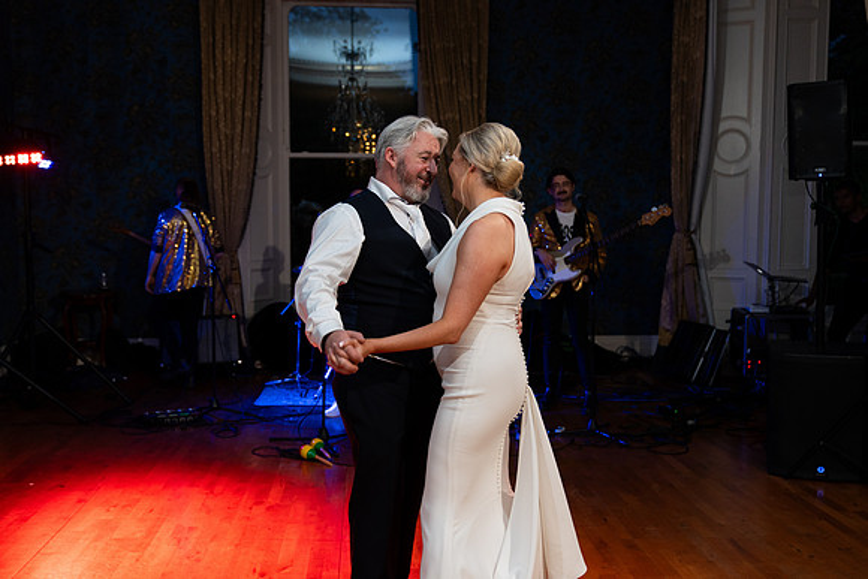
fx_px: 868
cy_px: 290
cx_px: 434
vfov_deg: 36.9
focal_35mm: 36
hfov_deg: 53.1
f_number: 2.8
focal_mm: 36
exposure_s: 1/160
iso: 1250
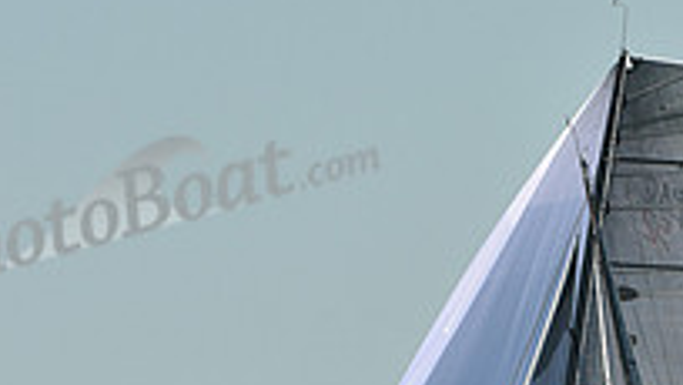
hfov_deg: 1.8
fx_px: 21617
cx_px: 554
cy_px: 335
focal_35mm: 1193
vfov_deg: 1.0
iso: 250
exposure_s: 1/1250
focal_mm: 400
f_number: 7.1
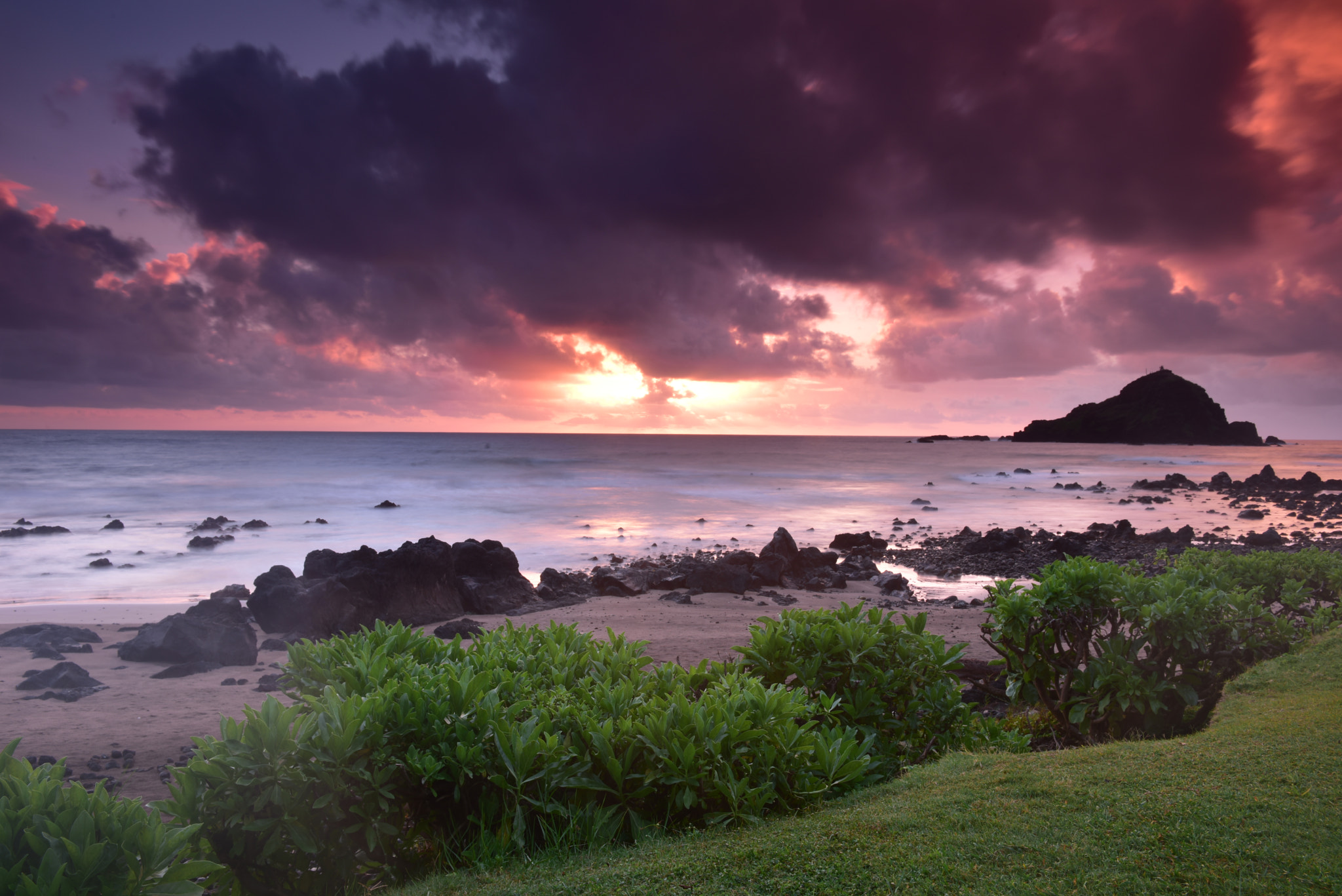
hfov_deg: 58.7
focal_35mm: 32
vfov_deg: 41.1
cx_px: 671
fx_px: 1193
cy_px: 448
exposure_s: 6
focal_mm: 32
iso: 64
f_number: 18
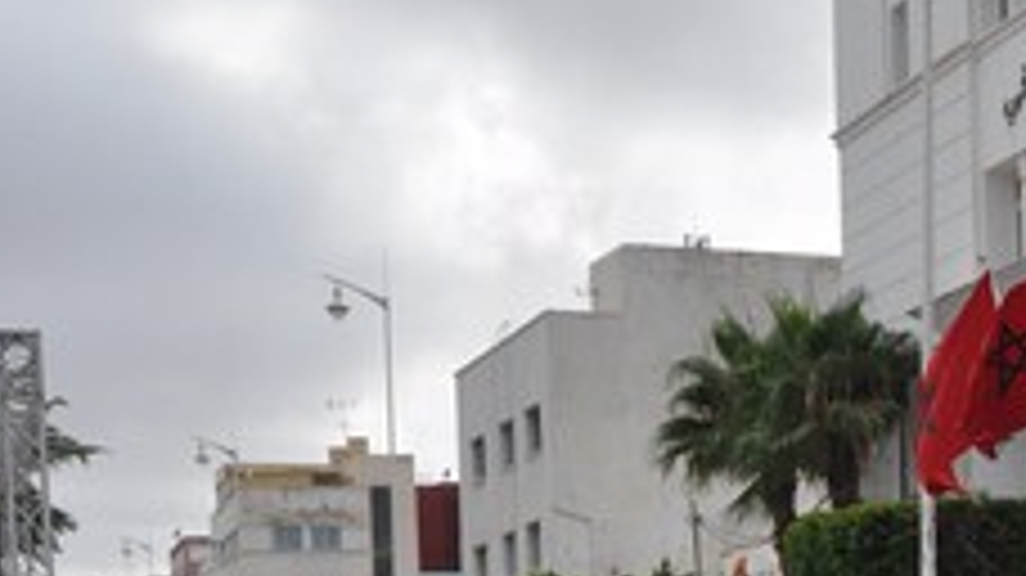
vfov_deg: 12.9
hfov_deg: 22.4
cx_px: 1224
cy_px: 916
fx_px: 2393
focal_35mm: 88
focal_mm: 20
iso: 200
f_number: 10
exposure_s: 1/400
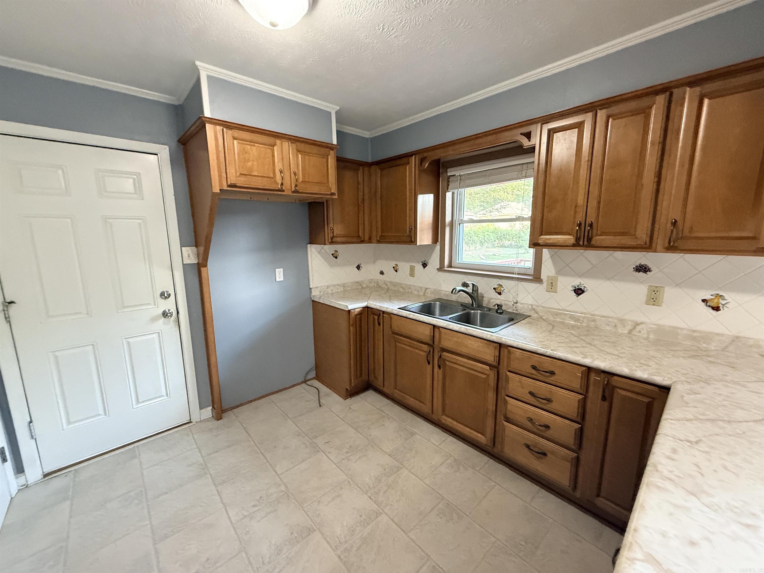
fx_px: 309
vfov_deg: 85.7
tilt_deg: -11.0
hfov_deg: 102.1
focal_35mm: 14
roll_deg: -0.1
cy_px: 286
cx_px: 382
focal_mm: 2.22
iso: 500
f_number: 2.2
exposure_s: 1/60
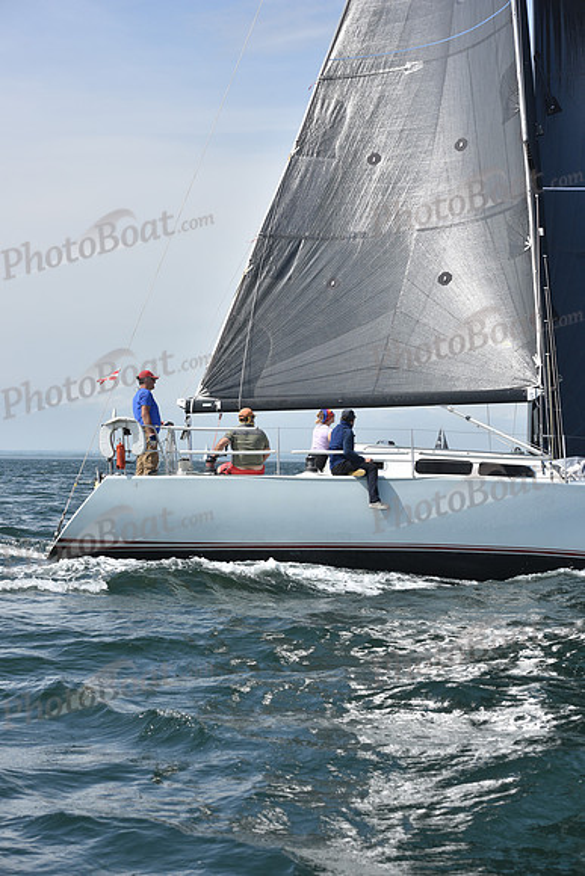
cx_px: 292
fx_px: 1705
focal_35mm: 70
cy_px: 438
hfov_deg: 19.5
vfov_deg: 28.8
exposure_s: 1/800
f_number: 8
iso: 200
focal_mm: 70
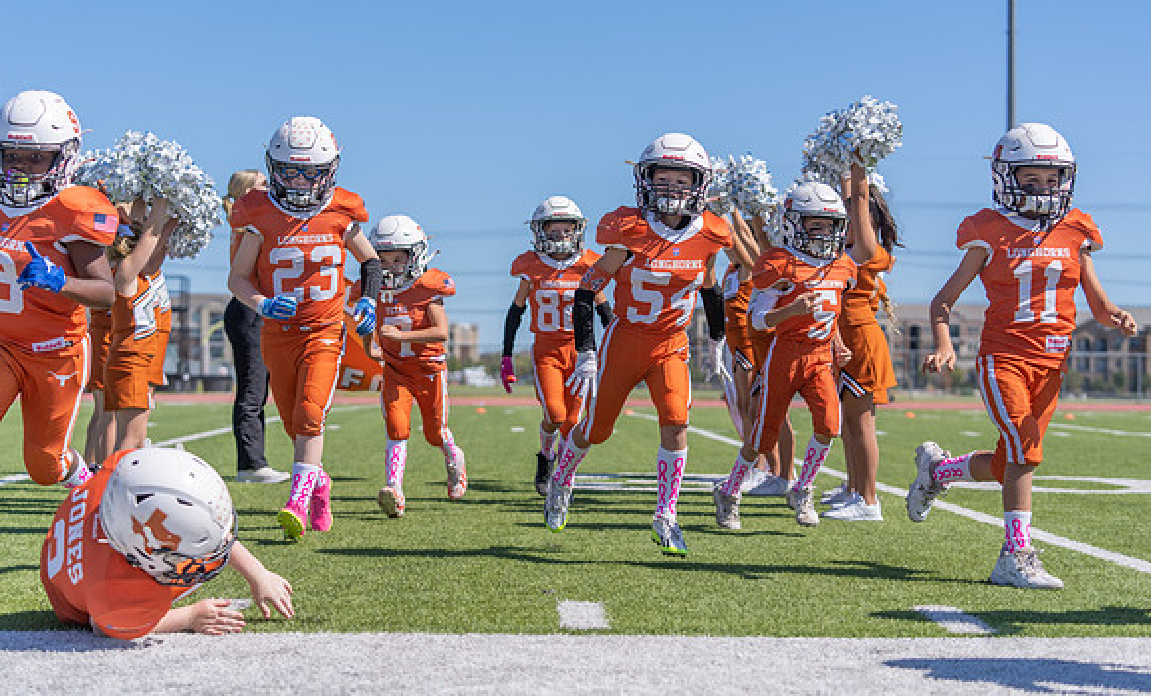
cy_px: 312
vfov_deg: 17.7
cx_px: 576
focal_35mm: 72
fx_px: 2239
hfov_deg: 28.8
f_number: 3.5
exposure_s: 1/2500
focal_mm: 70
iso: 125
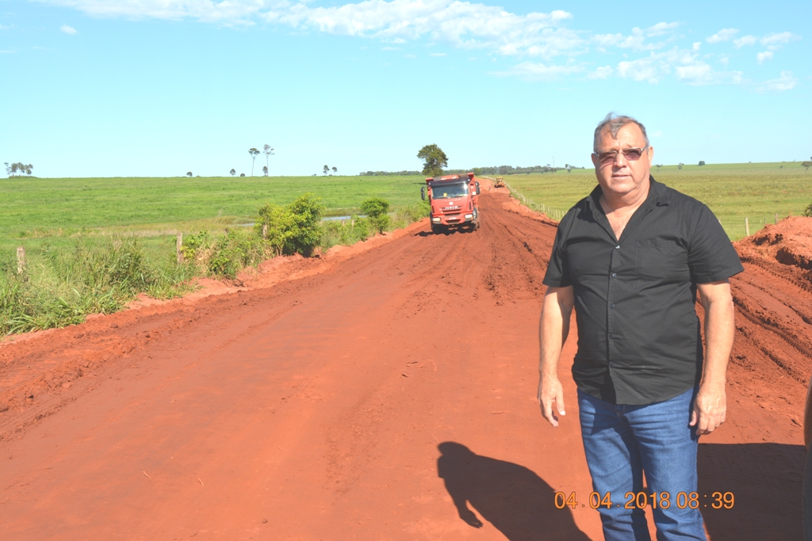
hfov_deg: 45.0
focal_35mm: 44
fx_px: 981
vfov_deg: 30.9
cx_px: 406
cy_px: 270
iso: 100
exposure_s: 1/200
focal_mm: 29
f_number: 10
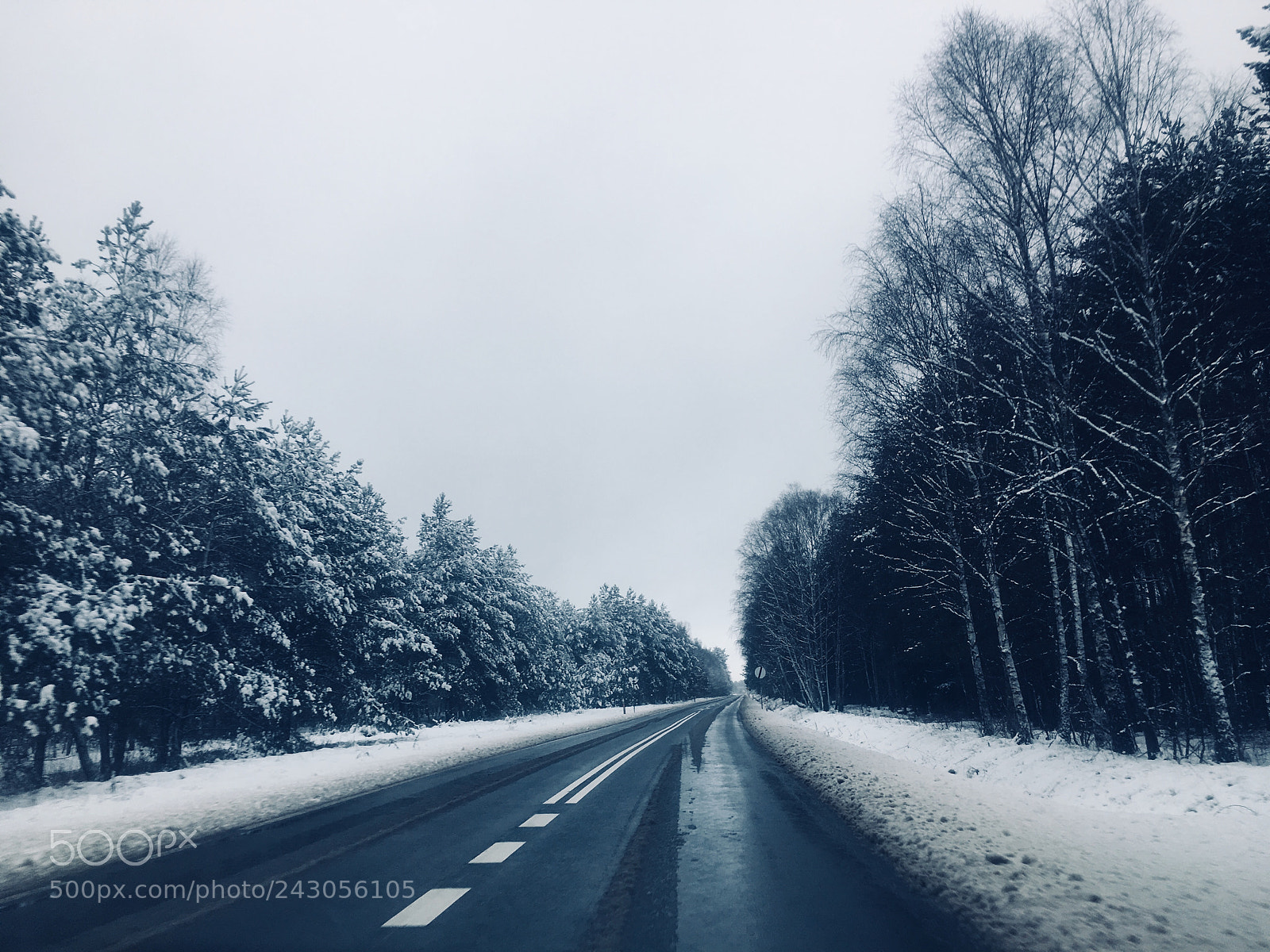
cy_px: 476
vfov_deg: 48.2
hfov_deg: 61.7
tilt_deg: +13.4
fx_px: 1064
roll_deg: -0.2
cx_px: 635
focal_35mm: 29
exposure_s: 1/291
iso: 25
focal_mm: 4.15
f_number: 2.2
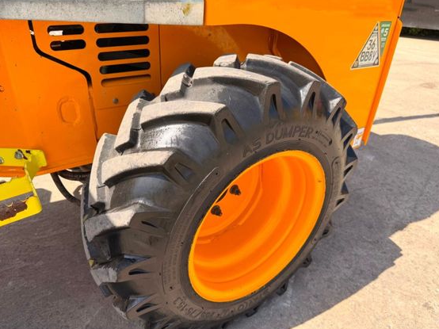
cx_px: 211
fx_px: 330
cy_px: 176
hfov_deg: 67.3
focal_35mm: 26
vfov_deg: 53.0
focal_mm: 6.76
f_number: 1.78
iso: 80
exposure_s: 1/1271
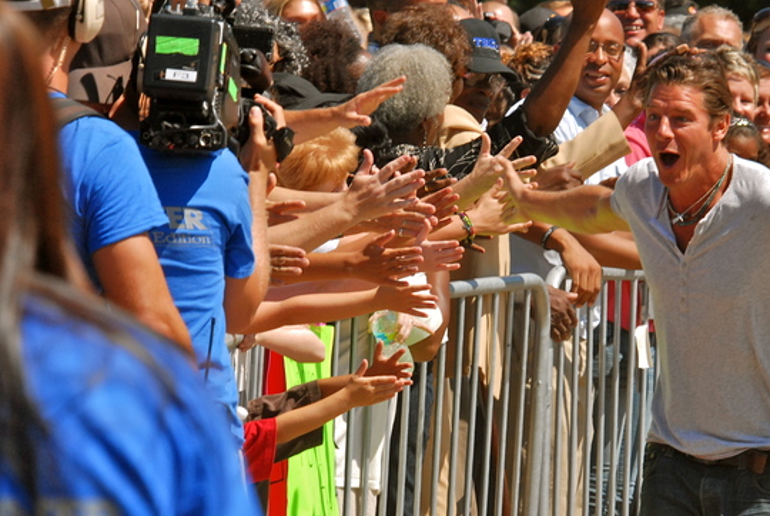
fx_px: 10005
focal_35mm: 467
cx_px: 533
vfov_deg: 3.0
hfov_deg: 4.4
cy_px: 257
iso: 400
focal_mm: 210
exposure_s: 1/400
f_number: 10
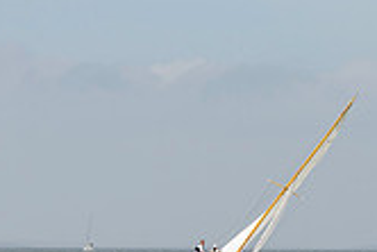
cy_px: -76
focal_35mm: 306
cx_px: 284
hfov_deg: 6.7
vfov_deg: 4.5
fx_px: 3207
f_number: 4
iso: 320
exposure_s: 1/5000
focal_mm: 86
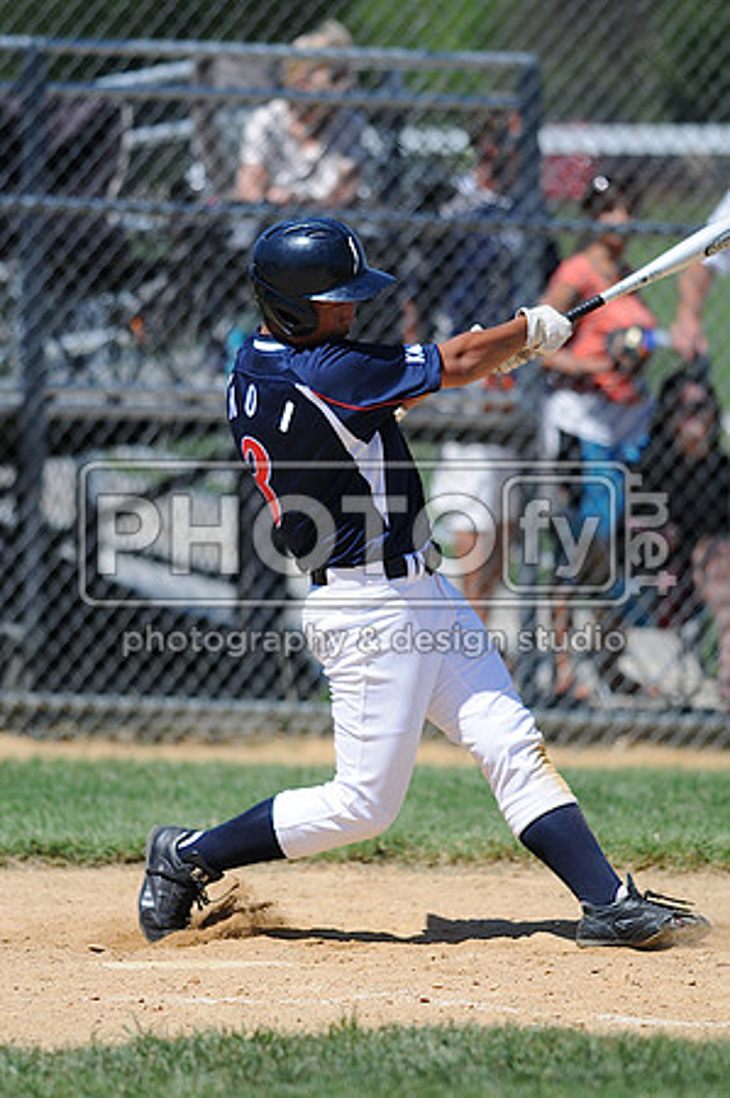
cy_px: 549
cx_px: 365
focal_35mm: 450
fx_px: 13718
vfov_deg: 4.6
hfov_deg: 3.0
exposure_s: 1/2000
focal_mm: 300
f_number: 4
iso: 200
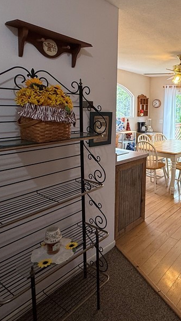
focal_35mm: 26
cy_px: 134
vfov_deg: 71.4
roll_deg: -2.4
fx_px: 222
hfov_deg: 41.5
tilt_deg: -6.6
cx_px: 156
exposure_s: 1/120
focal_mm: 2.22
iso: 125
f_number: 2.2
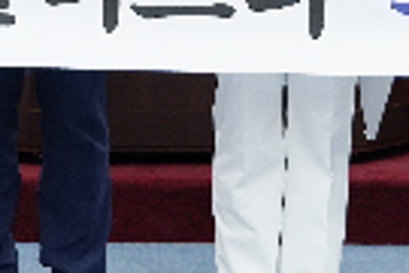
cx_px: 188
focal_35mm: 189
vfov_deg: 7.0
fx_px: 2147
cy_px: -281
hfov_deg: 10.9
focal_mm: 32
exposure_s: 1/40
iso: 250
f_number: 4
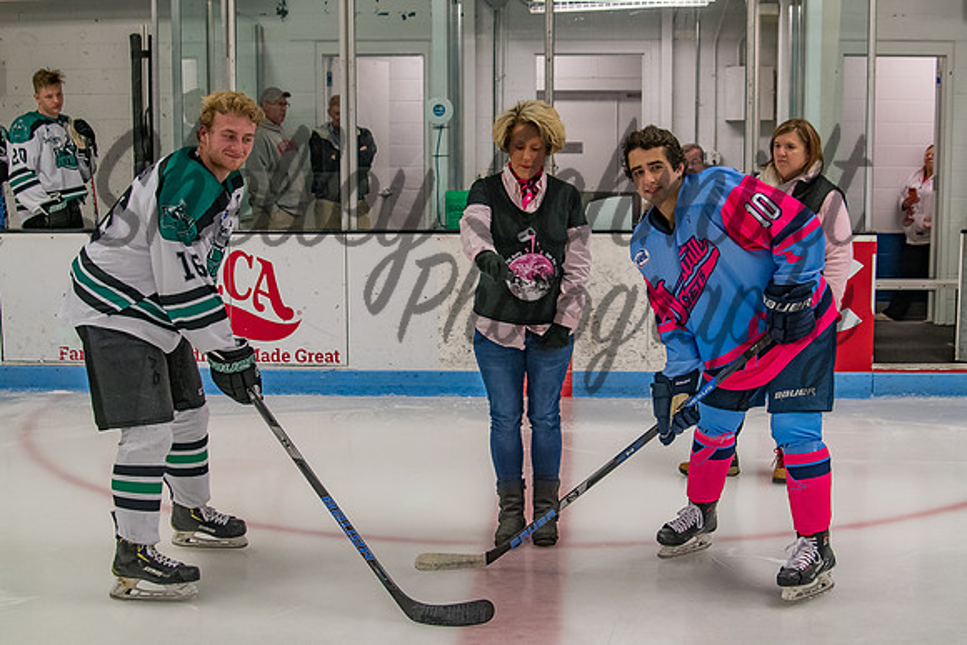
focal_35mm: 47
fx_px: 1257
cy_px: 298
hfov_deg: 42.0
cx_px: 537
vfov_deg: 28.8
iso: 1600
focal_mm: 28
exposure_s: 1/250
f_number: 4
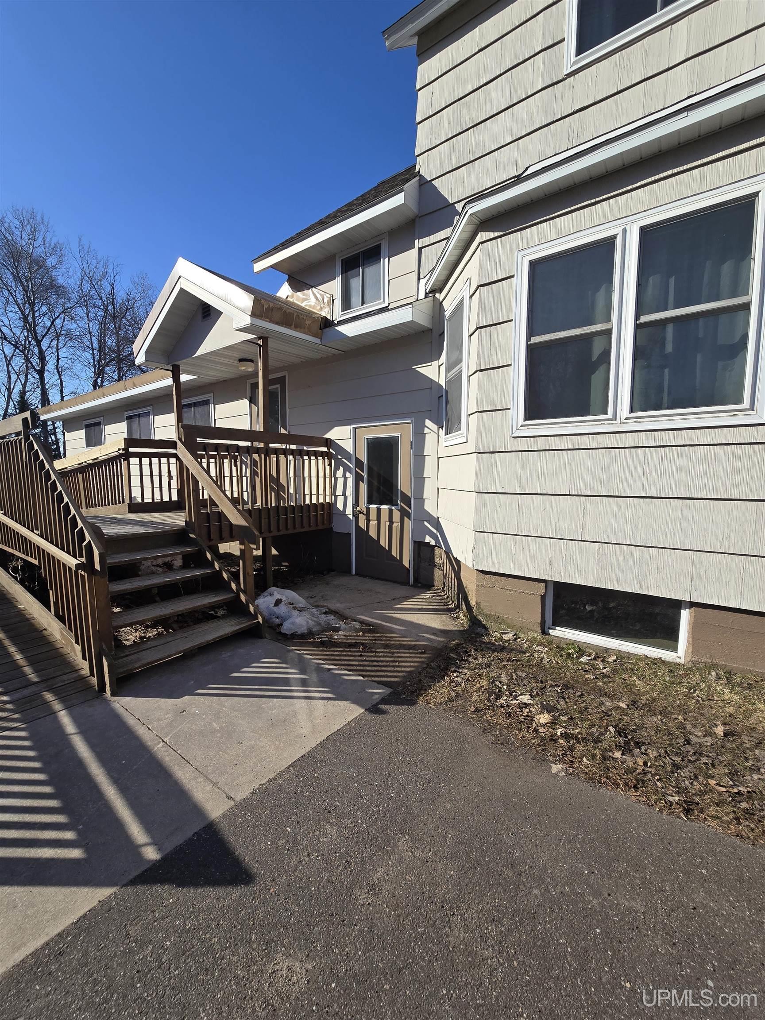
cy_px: 510
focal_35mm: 13
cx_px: 382
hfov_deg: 89.9
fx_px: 383
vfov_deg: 106.2
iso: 50
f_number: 2.2
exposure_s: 1/2333
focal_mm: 2.2
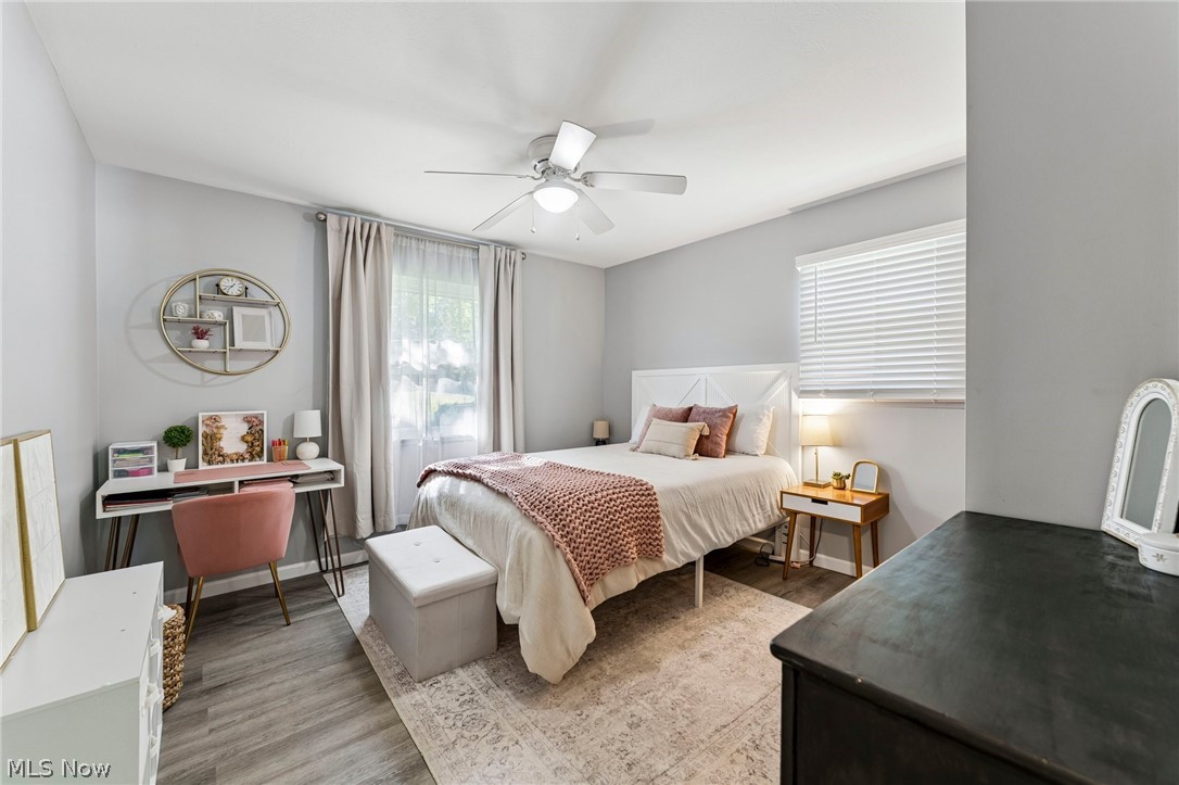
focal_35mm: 14
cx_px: 590
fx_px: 458
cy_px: 392
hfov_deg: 104.3
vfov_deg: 81.2
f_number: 5.6
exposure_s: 1/6
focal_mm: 14
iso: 200
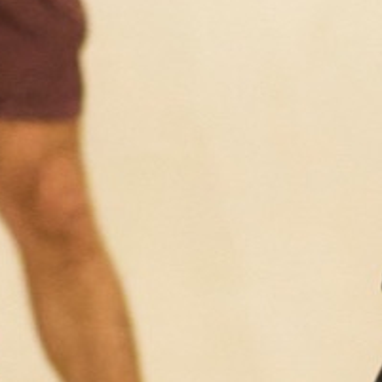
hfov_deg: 4.0
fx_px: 5534
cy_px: 371
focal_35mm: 443
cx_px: 356
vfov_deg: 3.9
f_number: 1.8
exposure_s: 1/200
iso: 2000
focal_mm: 35
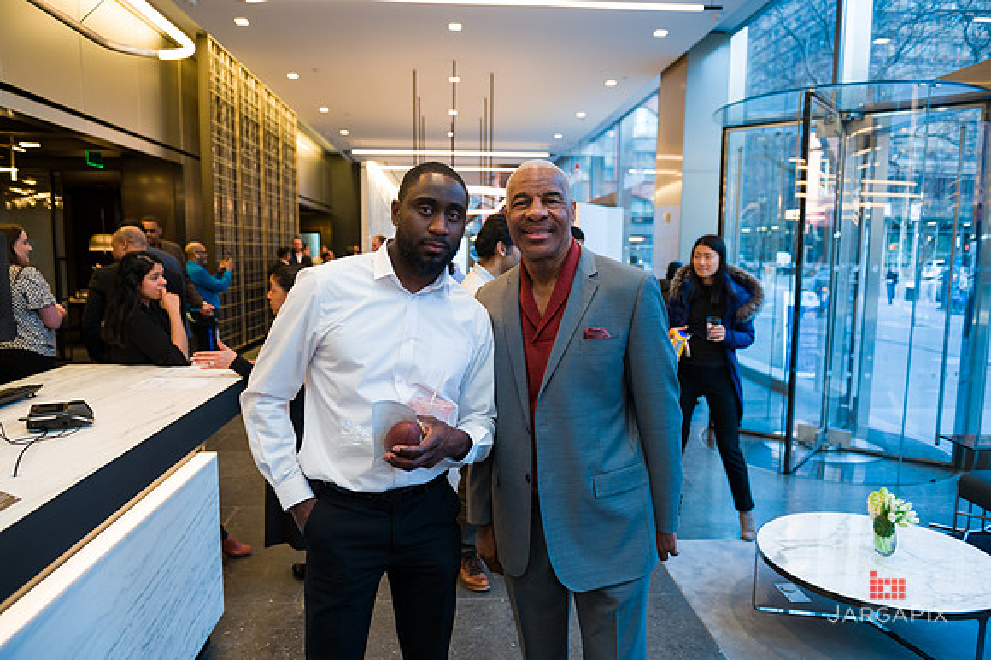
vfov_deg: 49.5
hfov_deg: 69.4
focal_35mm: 26
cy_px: 330
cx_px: 496
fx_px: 715
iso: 500
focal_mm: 26
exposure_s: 1/200
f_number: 4
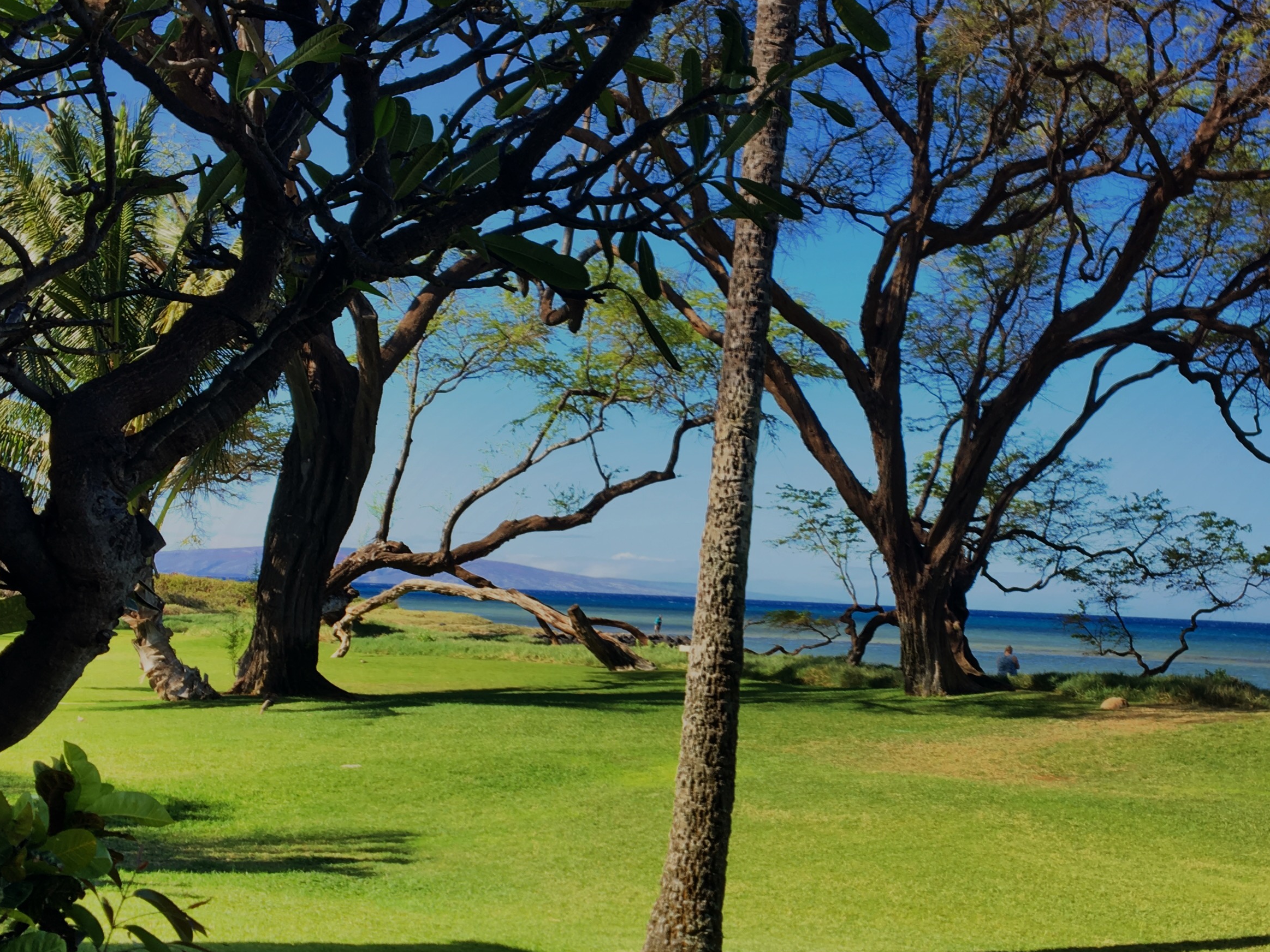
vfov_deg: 39.6
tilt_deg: +2.0
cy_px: 545
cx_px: 766
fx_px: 1321
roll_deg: -2.2
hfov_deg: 51.0
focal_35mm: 36
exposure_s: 1/3663
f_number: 2.2
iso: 25
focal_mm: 4.15
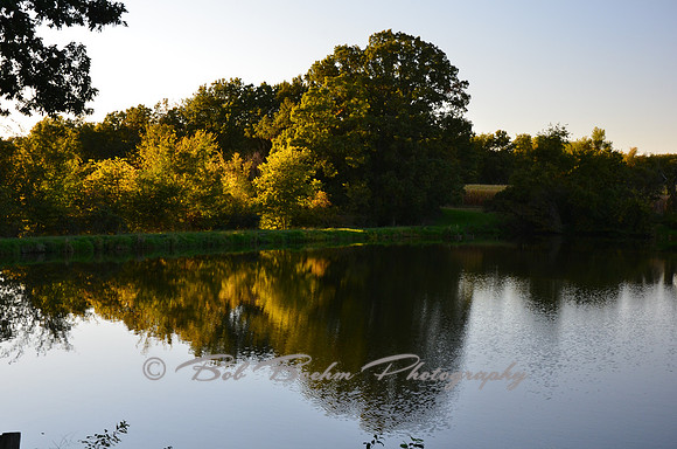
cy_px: 224
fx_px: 901
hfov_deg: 41.2
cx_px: 338
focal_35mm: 48
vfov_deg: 27.9
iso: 400
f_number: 10
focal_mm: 32
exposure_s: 1/60
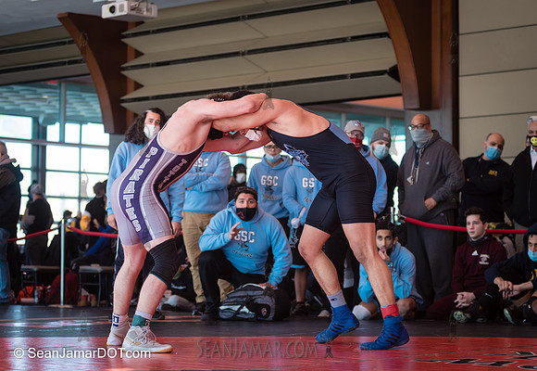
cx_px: 265
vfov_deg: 14.7
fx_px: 1433
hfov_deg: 21.2
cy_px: 165
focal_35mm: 95
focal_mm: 80
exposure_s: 1/400
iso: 400
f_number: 3.5
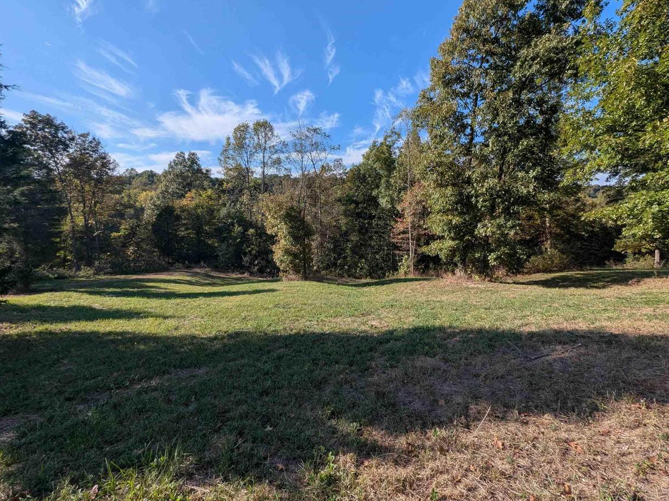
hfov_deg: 101.9
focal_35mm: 14
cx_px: 356
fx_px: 271
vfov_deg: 85.6
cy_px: 238
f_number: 2.2
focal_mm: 1.95
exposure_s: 1/1597
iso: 49
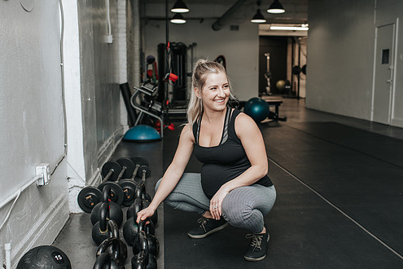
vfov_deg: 32.6
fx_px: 459
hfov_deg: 47.4
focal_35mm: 41
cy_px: 151
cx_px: 199
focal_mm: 35
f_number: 3.2
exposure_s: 1/200
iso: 800
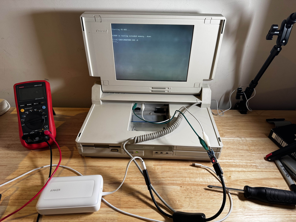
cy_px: 111
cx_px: 148
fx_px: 205
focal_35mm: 24
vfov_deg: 56.8
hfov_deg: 71.6
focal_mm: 6.76
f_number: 1.78
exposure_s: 1/60
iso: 160
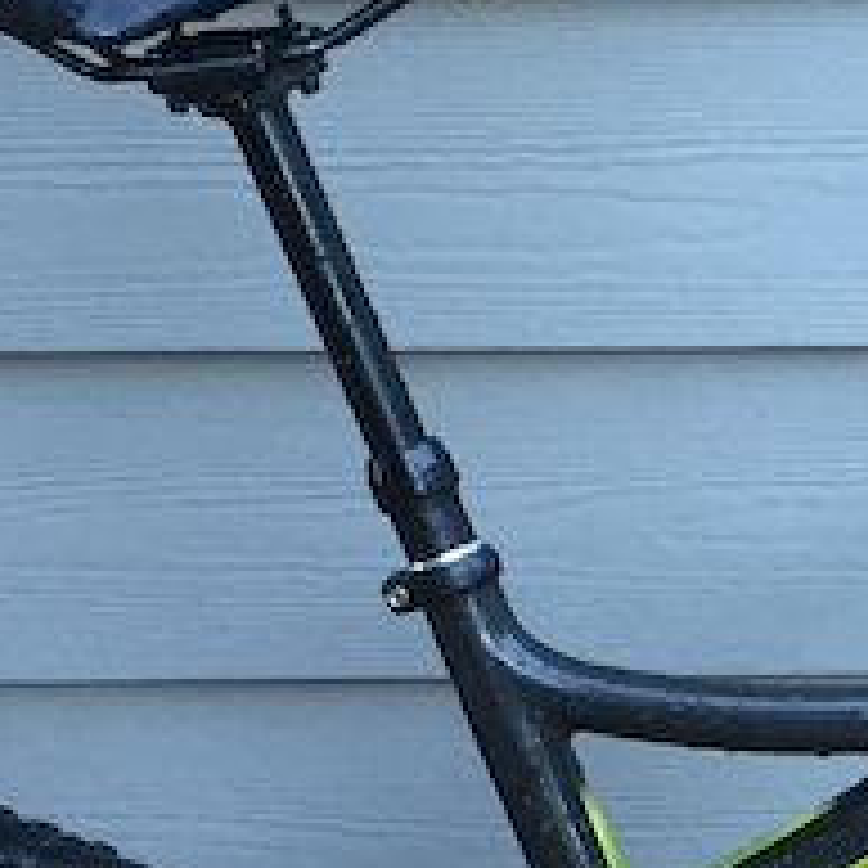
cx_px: 1133
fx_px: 3858
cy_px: 1066
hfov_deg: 12.4
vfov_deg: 12.5
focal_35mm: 136
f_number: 2.2
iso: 64
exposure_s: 1/30
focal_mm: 4.15
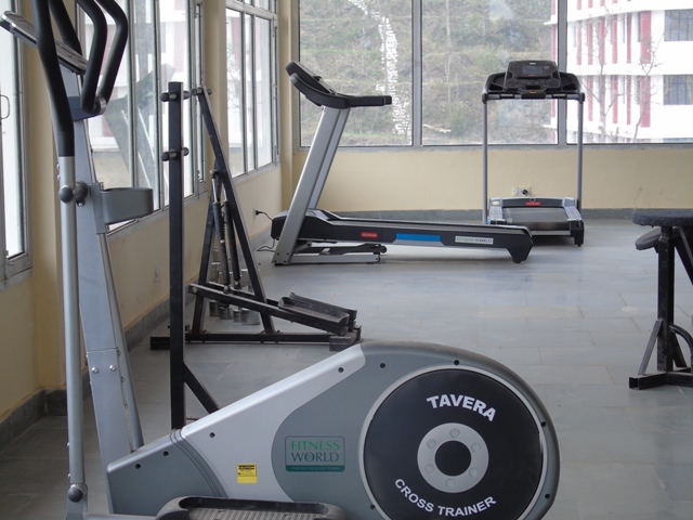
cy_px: 260
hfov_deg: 20.9
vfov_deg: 15.7
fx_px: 1882
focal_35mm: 94
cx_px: 346
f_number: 4.3
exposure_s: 1/30
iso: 80
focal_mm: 17
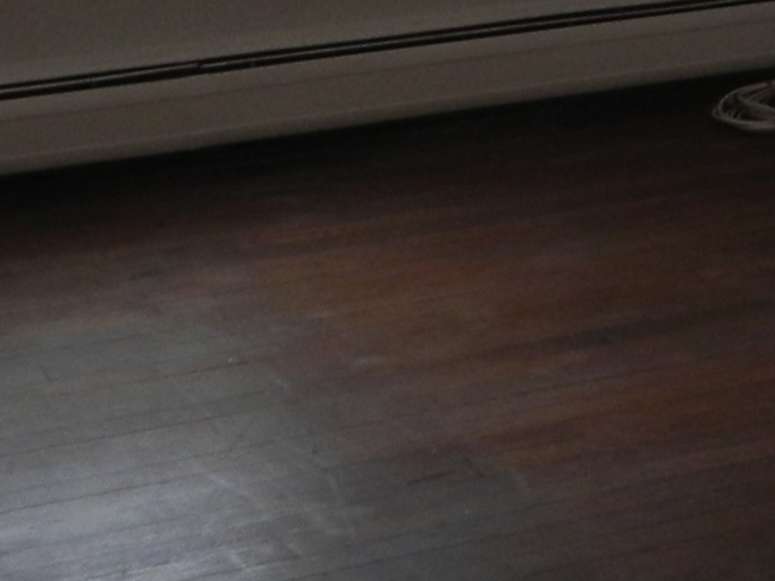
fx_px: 2619
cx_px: 429
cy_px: -103
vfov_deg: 12.4
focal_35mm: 117
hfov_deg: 16.8
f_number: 2.8
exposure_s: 1/30
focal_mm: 4.6
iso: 166
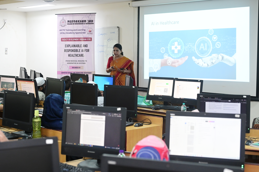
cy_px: 86
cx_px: 130
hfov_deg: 34.0
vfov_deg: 23.0
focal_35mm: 59
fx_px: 424
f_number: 4.5
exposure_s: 1/125
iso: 4000
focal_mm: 59
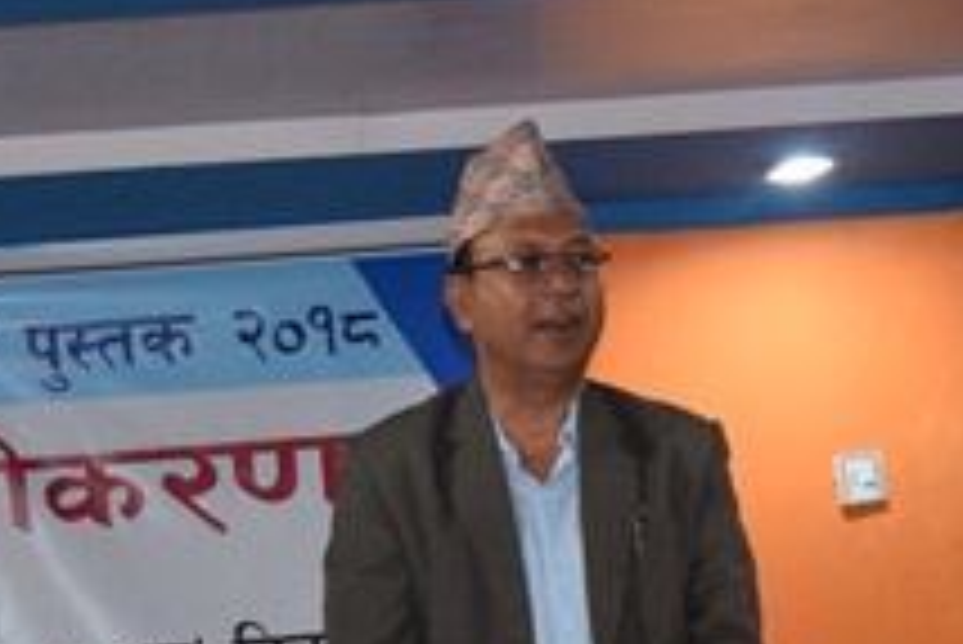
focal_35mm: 112
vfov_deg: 11.7
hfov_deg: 18.2
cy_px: 966
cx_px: 400
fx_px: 2998
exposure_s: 1/60
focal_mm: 20
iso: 2000
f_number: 3.8
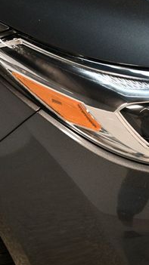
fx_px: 605
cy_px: 156
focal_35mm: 86
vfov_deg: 24.7
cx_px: 169
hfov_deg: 13.7
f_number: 4
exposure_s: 1/125
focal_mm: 30
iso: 1800
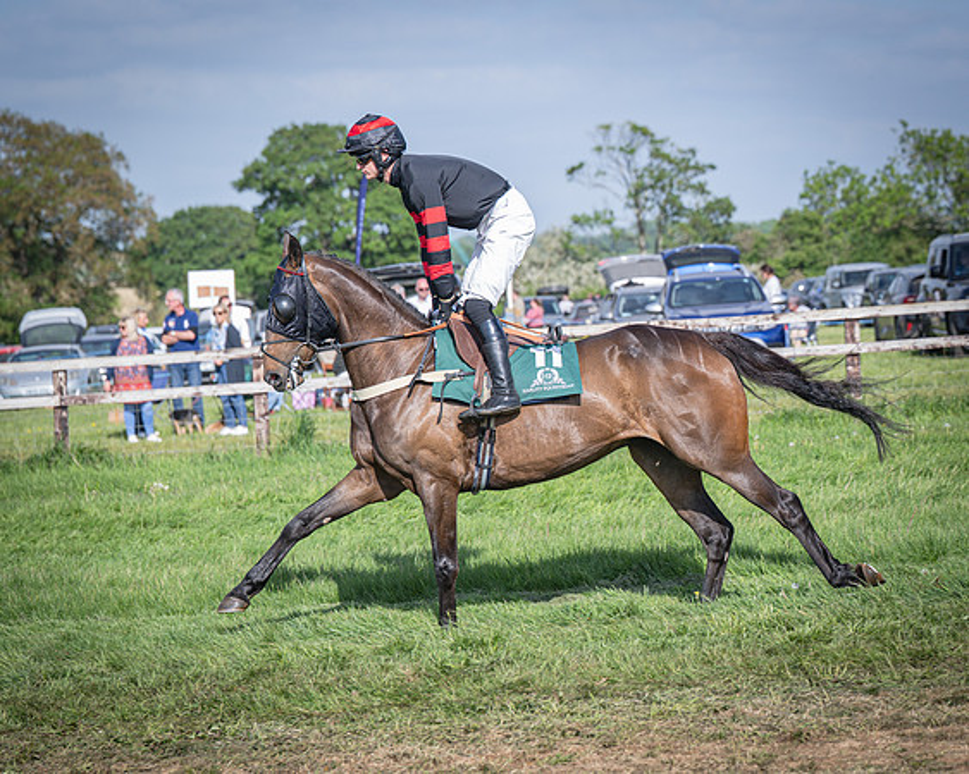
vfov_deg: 12.6
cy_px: 463
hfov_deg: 15.8
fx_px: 3497
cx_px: 597
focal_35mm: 122
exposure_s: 1/1600
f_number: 3.5
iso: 200
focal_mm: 89
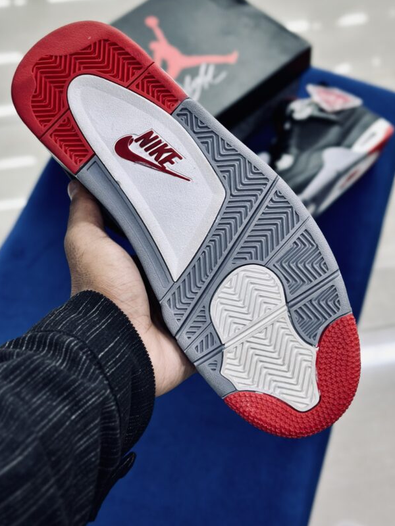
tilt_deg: -54.1
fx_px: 852
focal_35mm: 56
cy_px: 228
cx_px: 194
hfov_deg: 26.1
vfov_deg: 34.3
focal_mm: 6.86
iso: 80
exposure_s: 1/100
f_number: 1.78
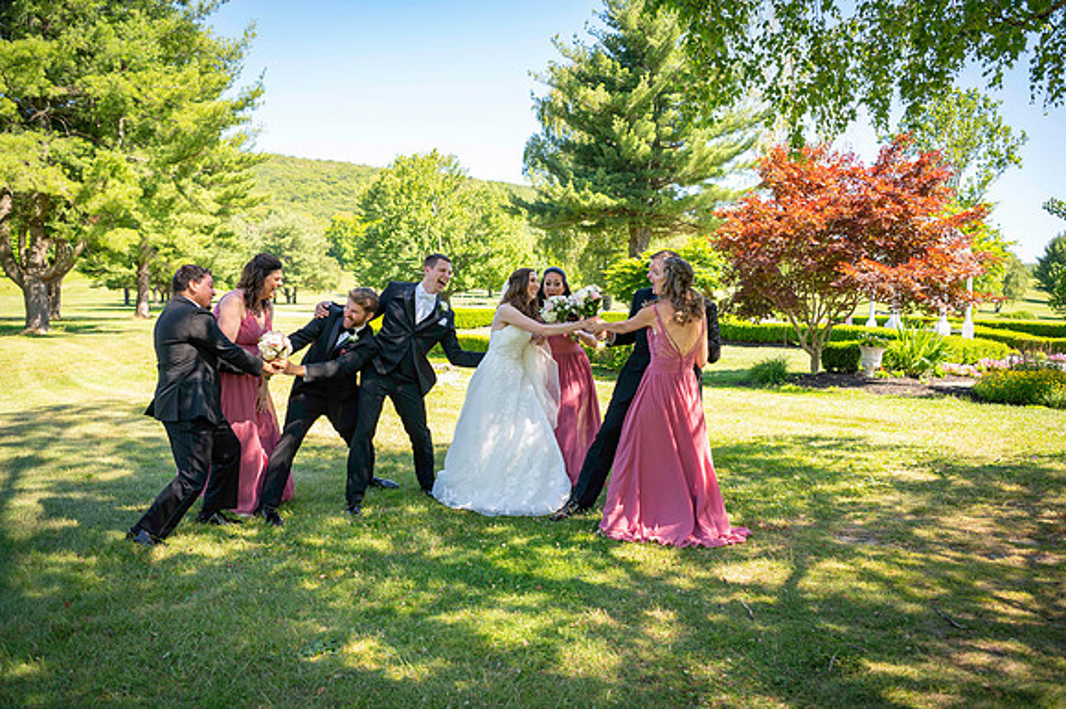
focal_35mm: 28
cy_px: 354
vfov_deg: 46.4
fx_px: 829
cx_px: 533
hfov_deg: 65.5
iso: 100
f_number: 3.2
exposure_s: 1/250
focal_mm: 28
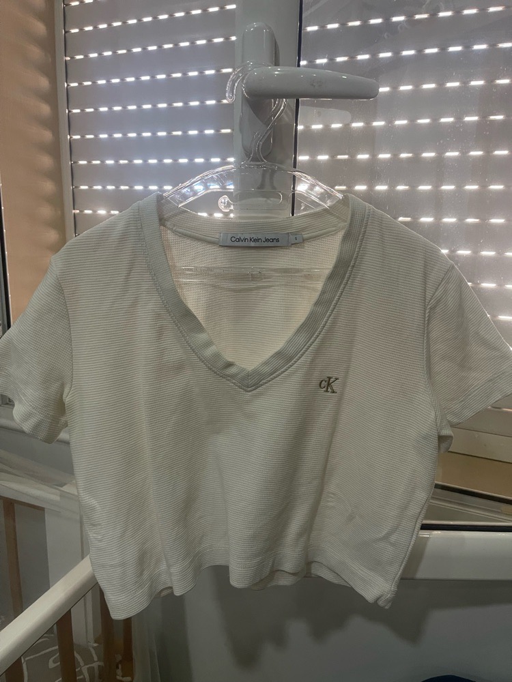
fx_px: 493
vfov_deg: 69.4
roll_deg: -1.2
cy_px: 341
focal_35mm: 25
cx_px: 256
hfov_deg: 54.9
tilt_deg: -13.2
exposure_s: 1/60
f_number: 1.6
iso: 320
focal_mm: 5.1
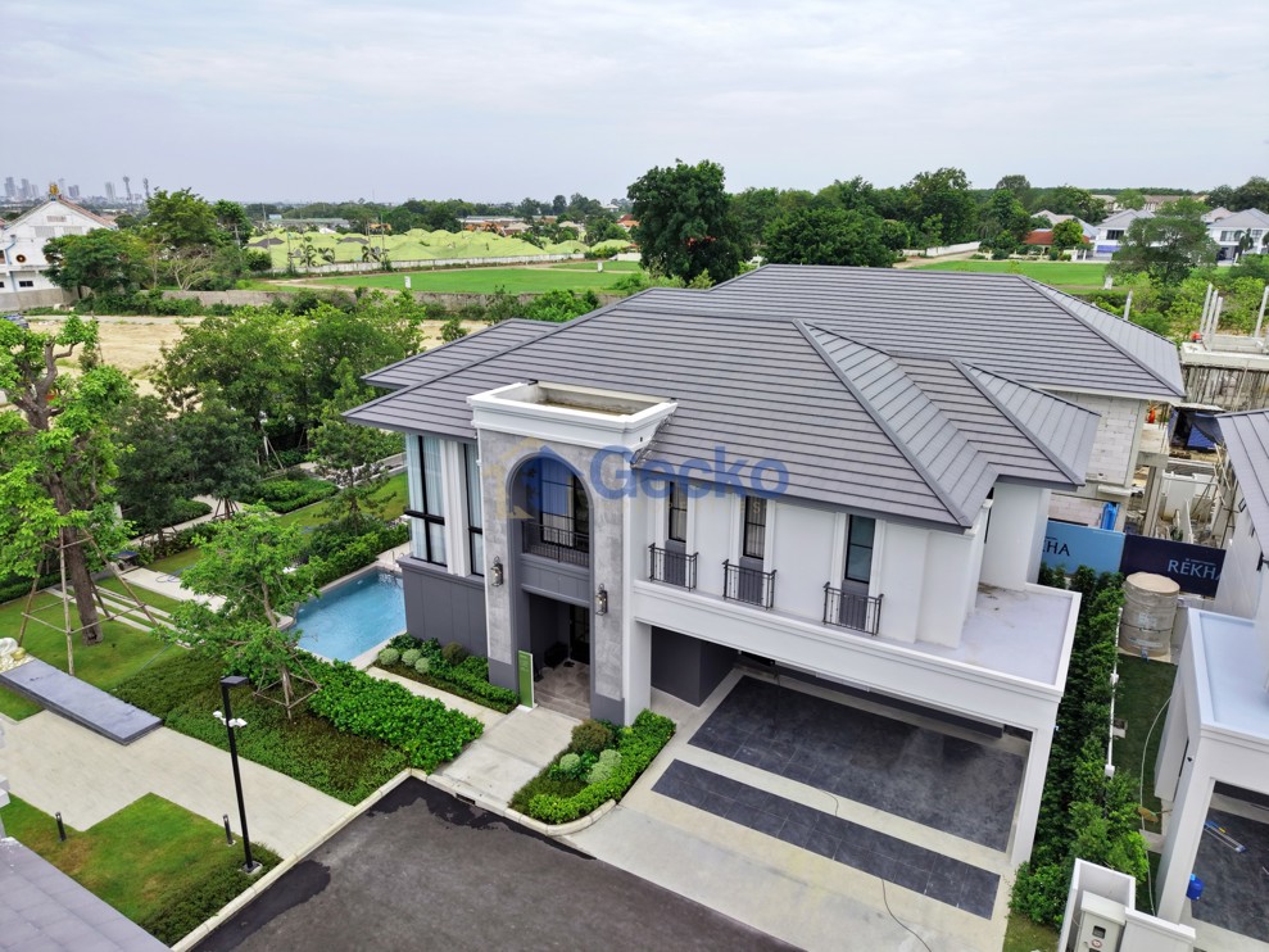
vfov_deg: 56.8
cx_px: 634
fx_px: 880
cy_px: 476
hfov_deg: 71.6
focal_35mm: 24
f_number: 1.8
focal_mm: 8.67
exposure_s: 1/400
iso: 200
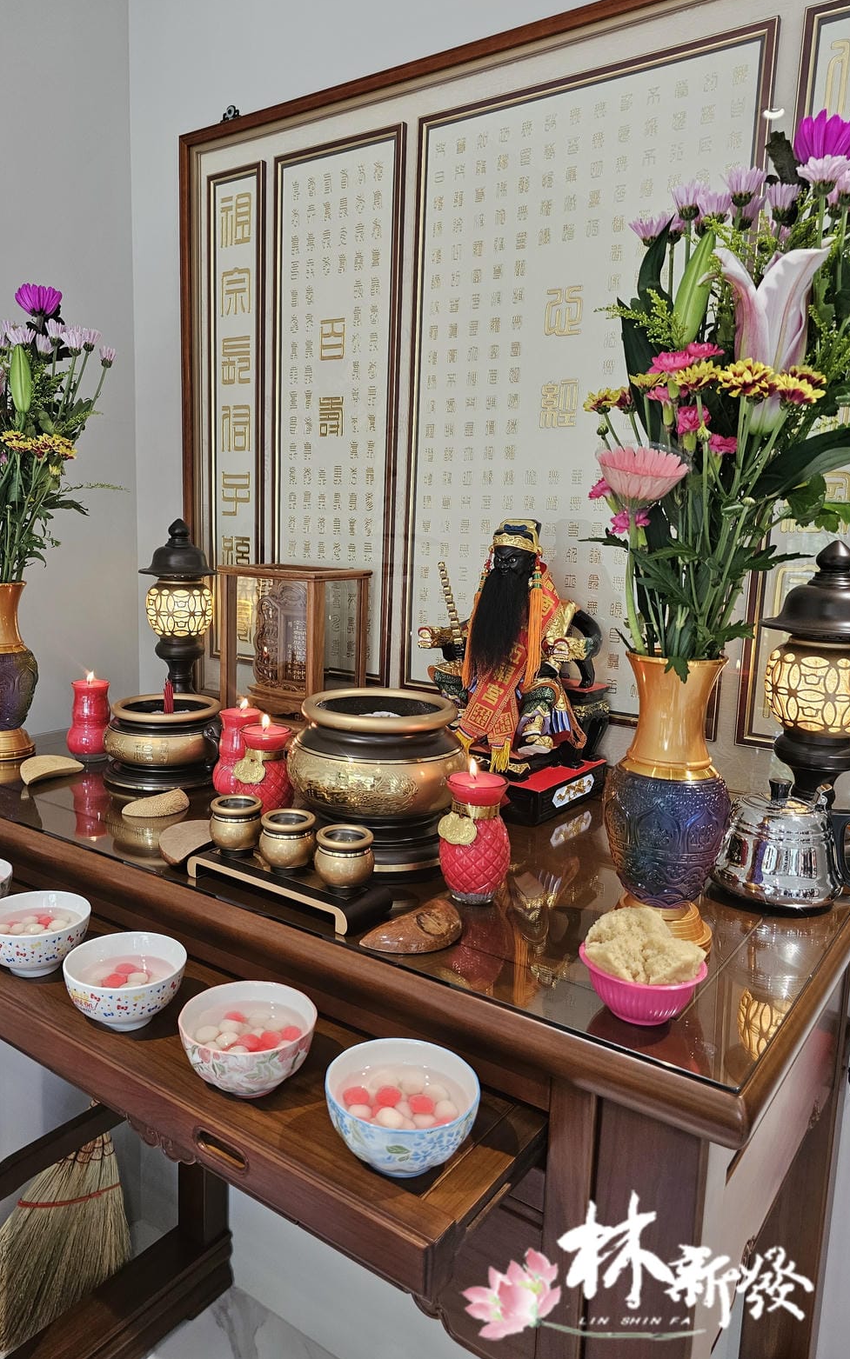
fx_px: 927
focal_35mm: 25
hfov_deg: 49.0
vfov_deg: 72.5
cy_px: 663
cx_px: 340
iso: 200
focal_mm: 6.3
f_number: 1.7
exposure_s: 1/120
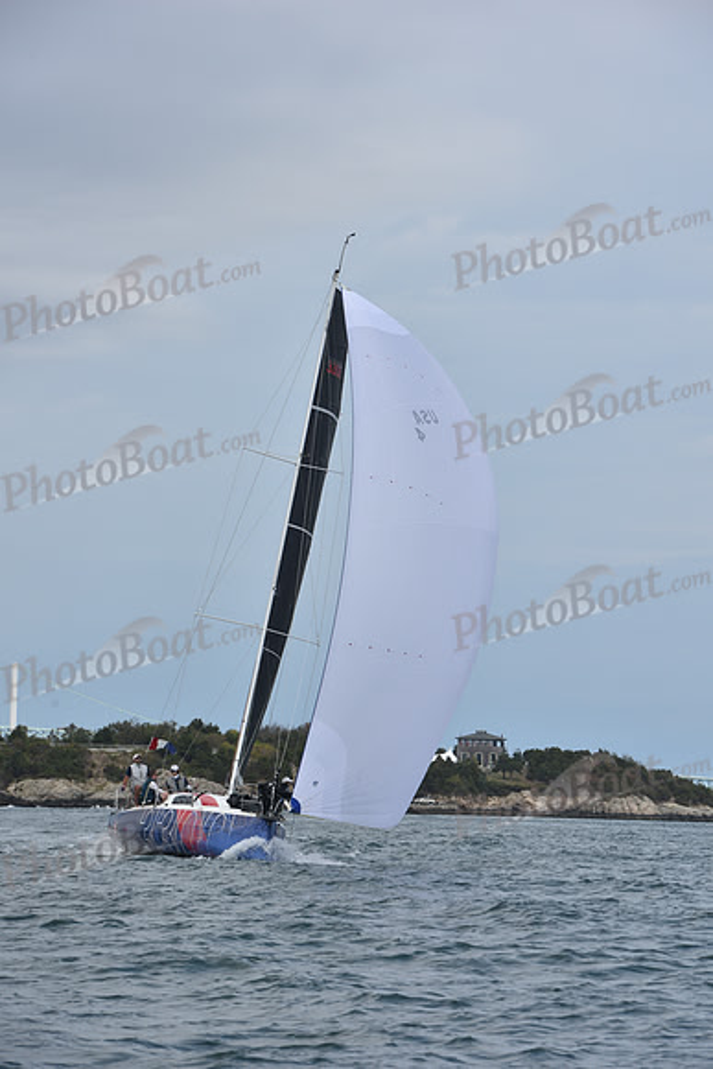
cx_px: 356
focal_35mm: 160
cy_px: 534
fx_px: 4750
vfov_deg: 12.8
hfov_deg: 8.6
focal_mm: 160
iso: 320
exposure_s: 1/1000
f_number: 11
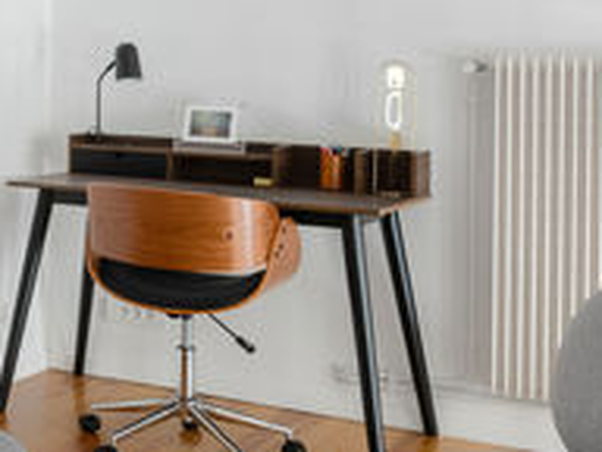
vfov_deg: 19.5
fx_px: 1304
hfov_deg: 20.8
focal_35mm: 75
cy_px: 115
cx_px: -373
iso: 400
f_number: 9
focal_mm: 15
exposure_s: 1/13
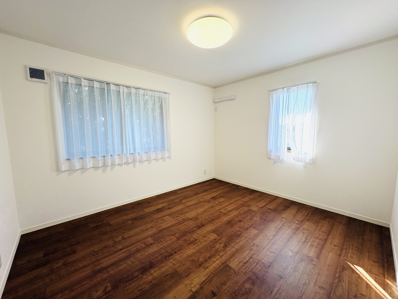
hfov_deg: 102.1
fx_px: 161
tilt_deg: -6.0
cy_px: 150
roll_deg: +1.3
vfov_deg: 85.7
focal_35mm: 14
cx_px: 199
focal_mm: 2.22
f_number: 2.2
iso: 100
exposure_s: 1/107
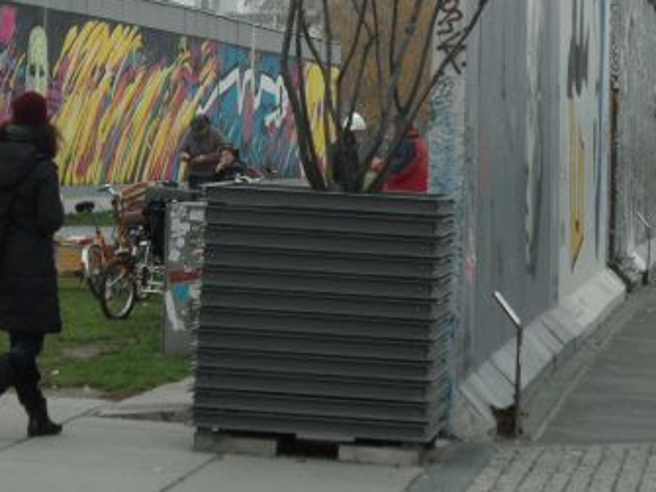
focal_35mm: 191
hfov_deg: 10.4
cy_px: 86
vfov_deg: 7.8
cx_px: 278
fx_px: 3618
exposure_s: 1/180
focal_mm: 16.3
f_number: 4.4
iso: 80
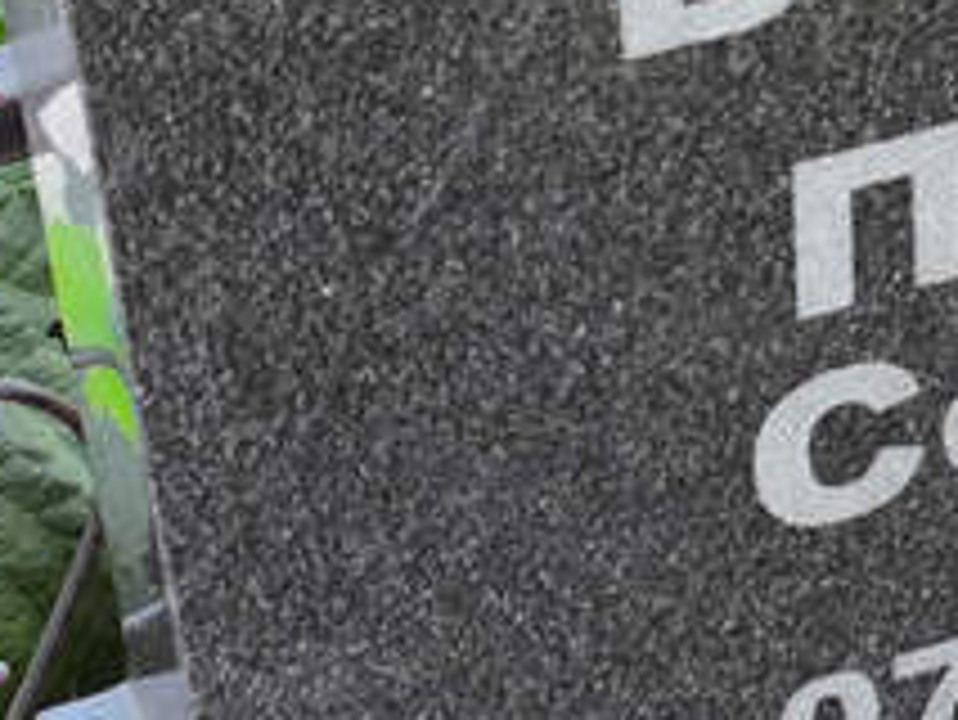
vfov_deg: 7.9
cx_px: 1190
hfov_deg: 10.3
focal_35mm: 188
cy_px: 27
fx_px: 5206
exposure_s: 1/50
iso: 64
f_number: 1.7
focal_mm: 4.71
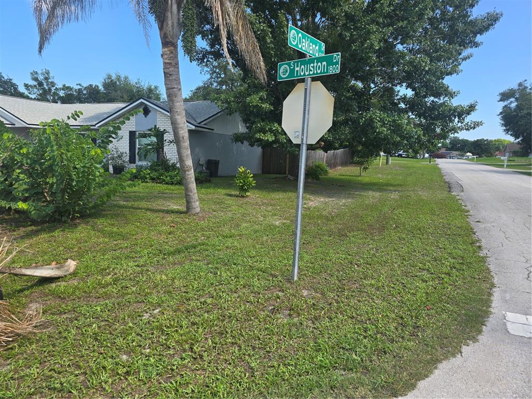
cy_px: 200
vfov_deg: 58.9
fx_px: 353
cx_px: 266
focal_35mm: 23
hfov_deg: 73.9
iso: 12
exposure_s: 1/344
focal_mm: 6.3
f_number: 1.7
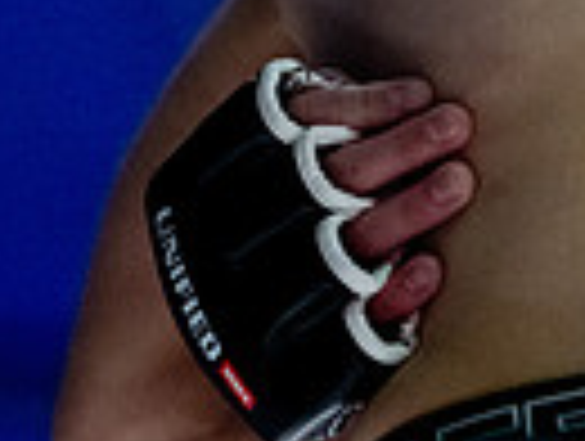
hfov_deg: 5.4
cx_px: 1035
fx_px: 6095
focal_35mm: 360
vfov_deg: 4.1
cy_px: -119
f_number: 2
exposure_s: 1/1250
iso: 3200
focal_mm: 84
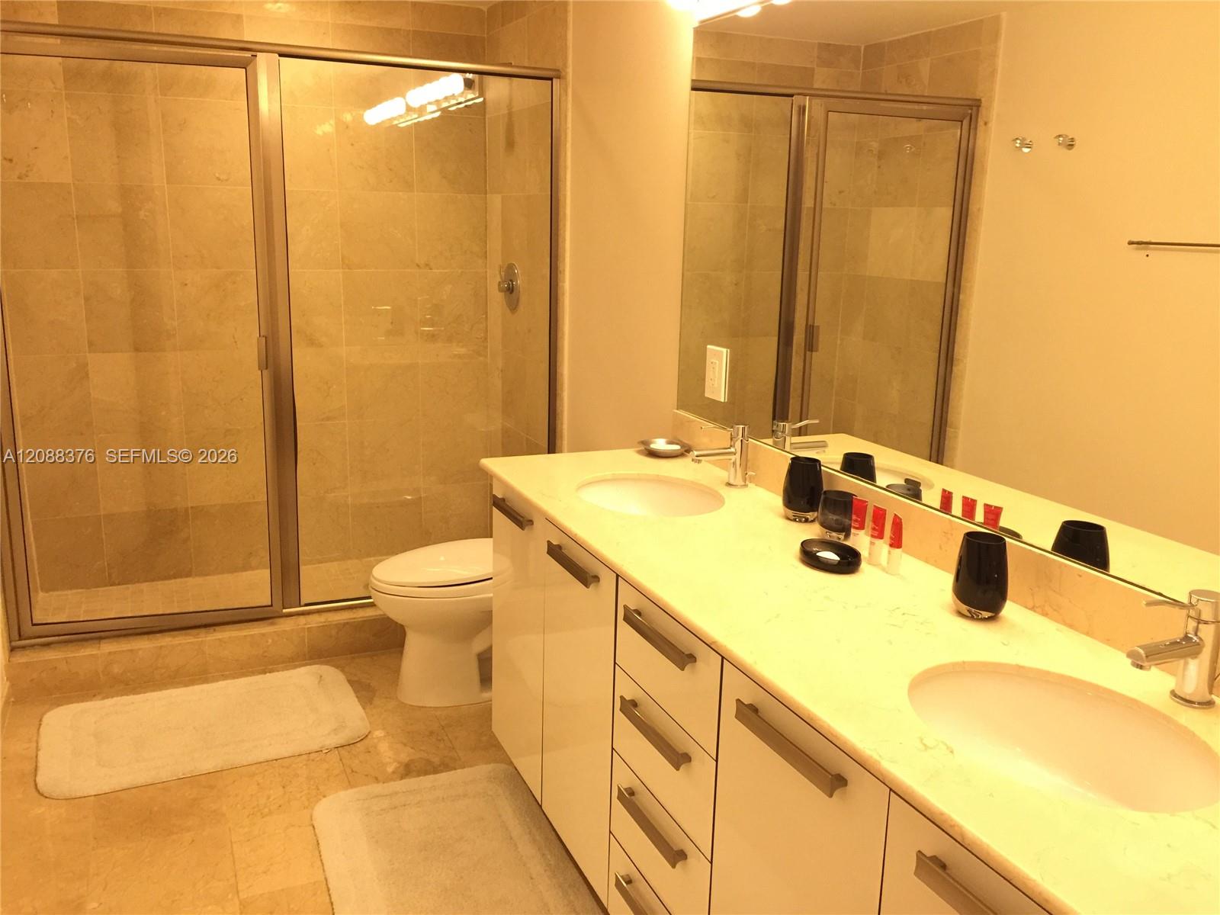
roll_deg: -1.3
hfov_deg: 61.7
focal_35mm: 29
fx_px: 1022
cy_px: 458
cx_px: 610
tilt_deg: -11.5
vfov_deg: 48.2
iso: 100
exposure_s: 1/15
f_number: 2.2
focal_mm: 4.15
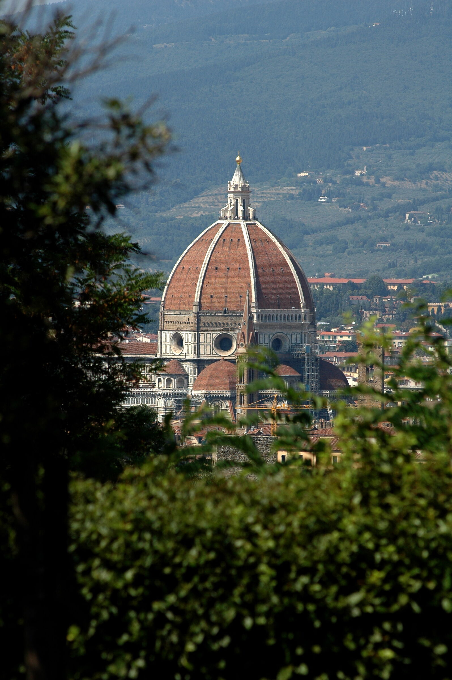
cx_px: 226
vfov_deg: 8.1
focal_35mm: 255
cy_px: 340
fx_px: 4810
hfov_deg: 5.4
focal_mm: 170
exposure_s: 1/640
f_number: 6.3
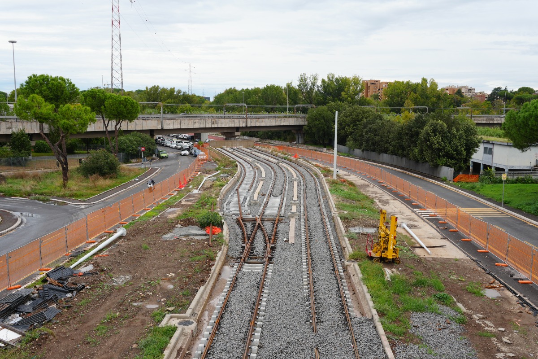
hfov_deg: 53.1
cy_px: 180
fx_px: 538
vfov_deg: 36.9
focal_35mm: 36
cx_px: 269
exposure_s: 1/100
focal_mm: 24
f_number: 8
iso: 100
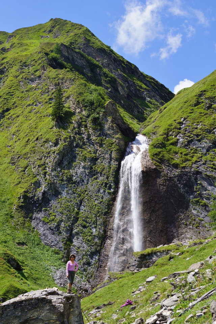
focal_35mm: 52
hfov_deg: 25.8
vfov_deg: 37.8
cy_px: 162
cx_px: 108
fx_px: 472
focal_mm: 35
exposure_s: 1/100
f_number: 13
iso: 100
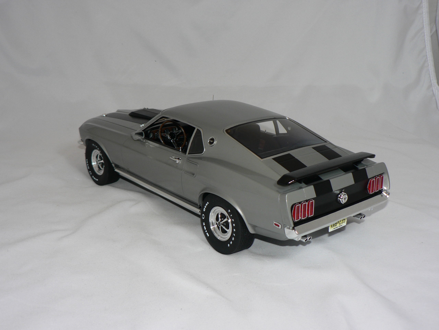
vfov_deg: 33.6
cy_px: 165
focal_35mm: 43
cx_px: 220
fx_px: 545
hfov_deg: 43.9
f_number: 2.8
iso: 80
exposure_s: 1/60
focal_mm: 7.1
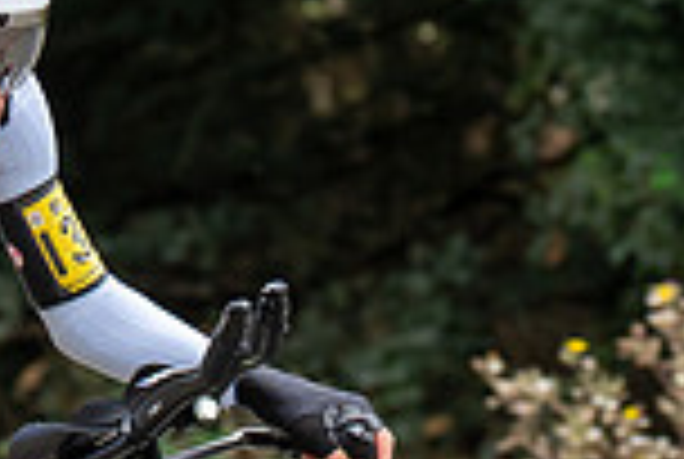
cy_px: 291
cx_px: 161
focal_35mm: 612
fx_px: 11651
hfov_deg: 3.4
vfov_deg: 2.3
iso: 800
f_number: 4
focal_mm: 108
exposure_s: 1/1000
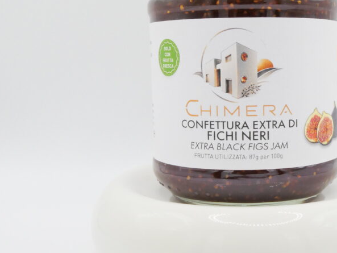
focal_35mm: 57
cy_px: 118
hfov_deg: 33.3
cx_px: 242
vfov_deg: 25.7
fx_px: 555
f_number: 5.6
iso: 80
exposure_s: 1/80
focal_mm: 5.8
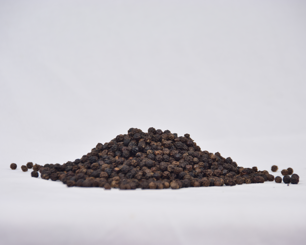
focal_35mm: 339
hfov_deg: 5.7
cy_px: 122
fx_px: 3070
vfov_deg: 4.6
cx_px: 151
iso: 320
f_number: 5.6
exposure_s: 1/100
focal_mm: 200
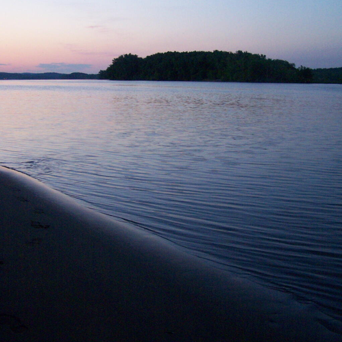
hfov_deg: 37.6
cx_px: 172
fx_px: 503
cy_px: 165
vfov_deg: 37.5
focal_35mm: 45
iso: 400
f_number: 2.8
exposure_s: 1/50
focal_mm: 6.3
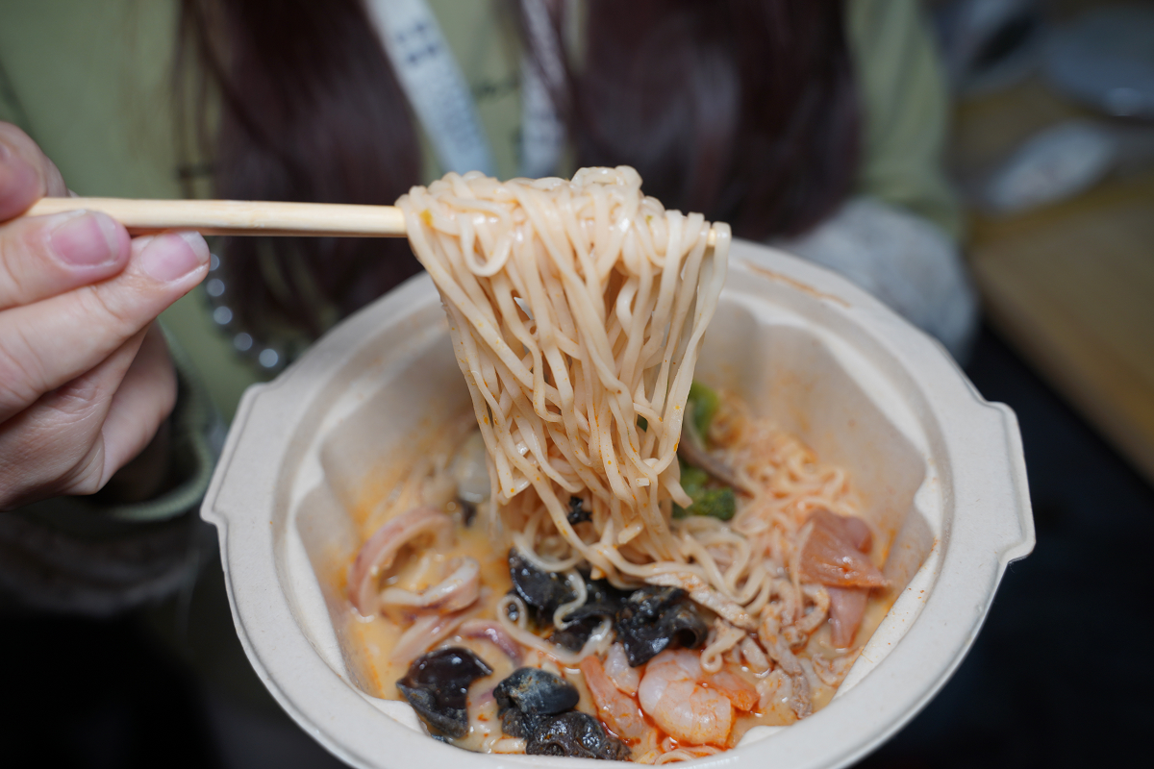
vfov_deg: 35.1
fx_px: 1218
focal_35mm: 38
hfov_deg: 50.7
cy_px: 384
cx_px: 577
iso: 200
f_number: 4
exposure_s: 1/60
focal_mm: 38
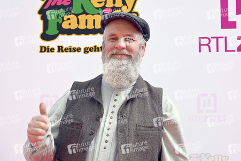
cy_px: 80
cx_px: 120
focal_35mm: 59
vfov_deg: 23.0
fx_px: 395
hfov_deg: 34.0
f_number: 4
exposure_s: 1/400
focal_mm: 59
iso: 200
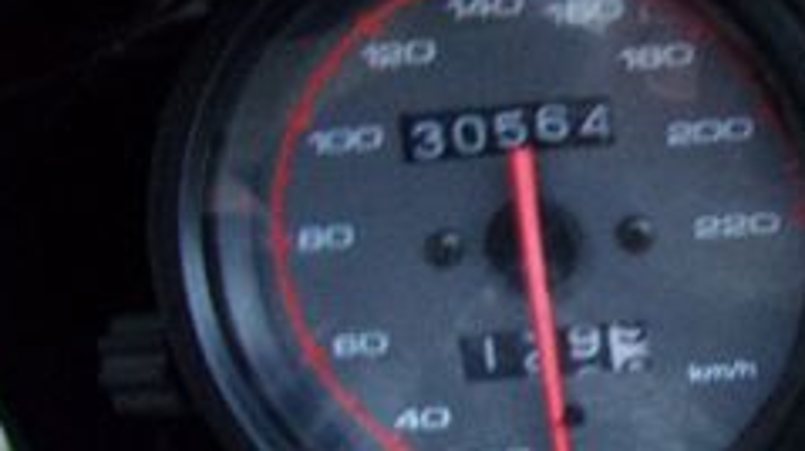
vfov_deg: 16.8
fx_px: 1493
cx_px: 879
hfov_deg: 27.6
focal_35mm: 70
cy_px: 454
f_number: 3.3
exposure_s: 1/12
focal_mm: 4.3
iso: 400
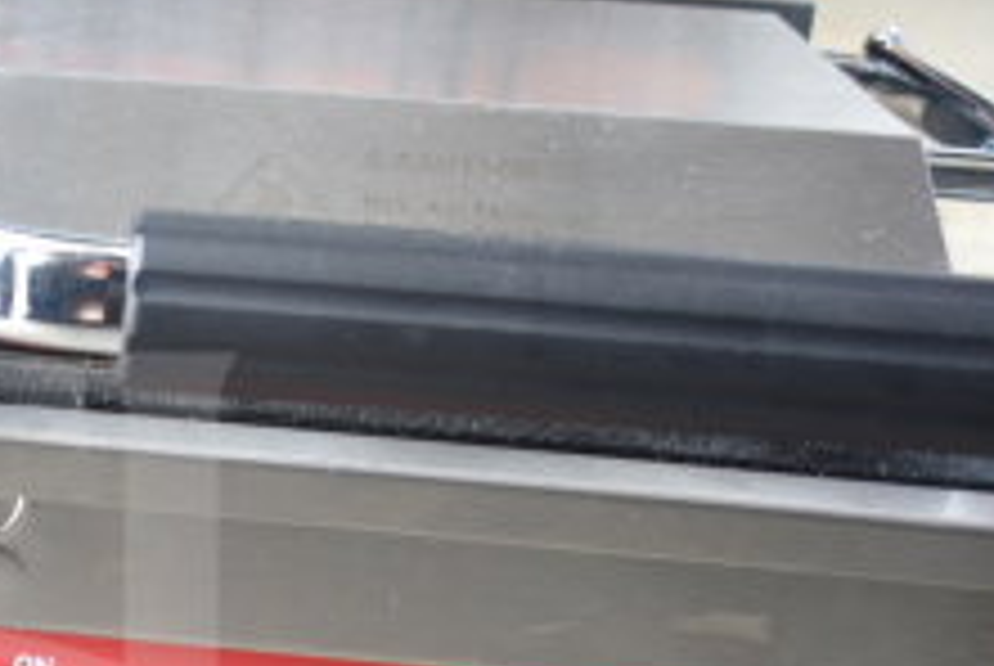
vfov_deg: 14.8
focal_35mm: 91
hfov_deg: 21.0
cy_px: 709
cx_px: -171
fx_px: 2516
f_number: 3.8
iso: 320
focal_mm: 22
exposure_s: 1/40
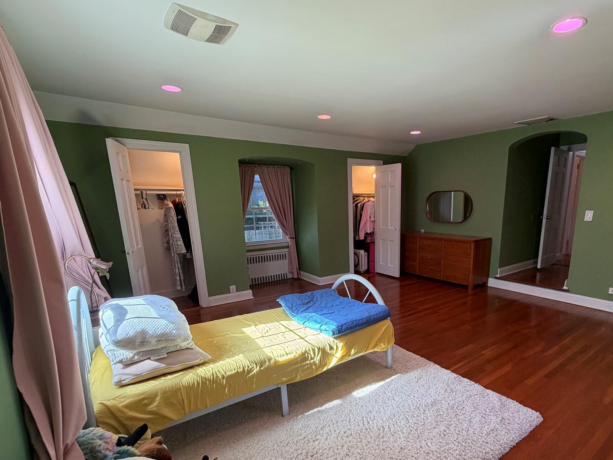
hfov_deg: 83.6
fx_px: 336
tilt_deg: -13.6
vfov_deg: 67.9
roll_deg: +0.9
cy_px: 279
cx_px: 368
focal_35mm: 19
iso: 200
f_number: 2.2
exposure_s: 1/120
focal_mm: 2.22
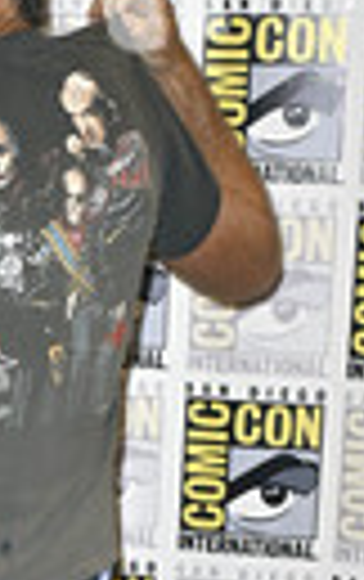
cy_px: 620
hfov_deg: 11.0
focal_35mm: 117
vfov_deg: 17.3
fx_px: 1851
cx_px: -90
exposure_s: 1/250
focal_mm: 37
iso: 2000
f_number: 6.3
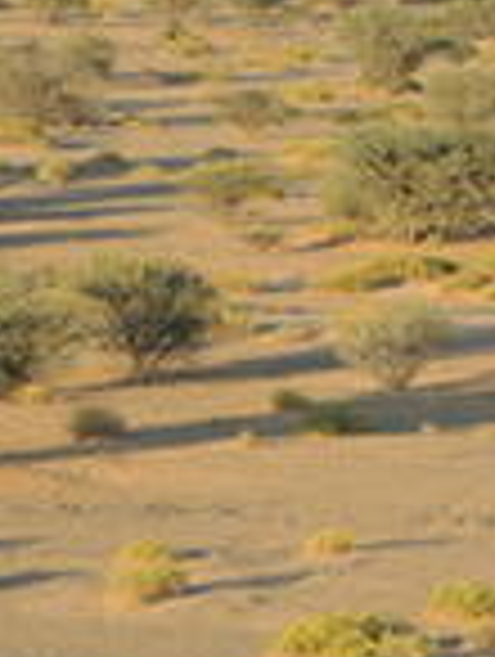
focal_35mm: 371
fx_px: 7053
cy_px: 268
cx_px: 711
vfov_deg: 5.3
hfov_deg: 4.0
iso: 100
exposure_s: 1/200
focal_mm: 27.6
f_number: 4.4
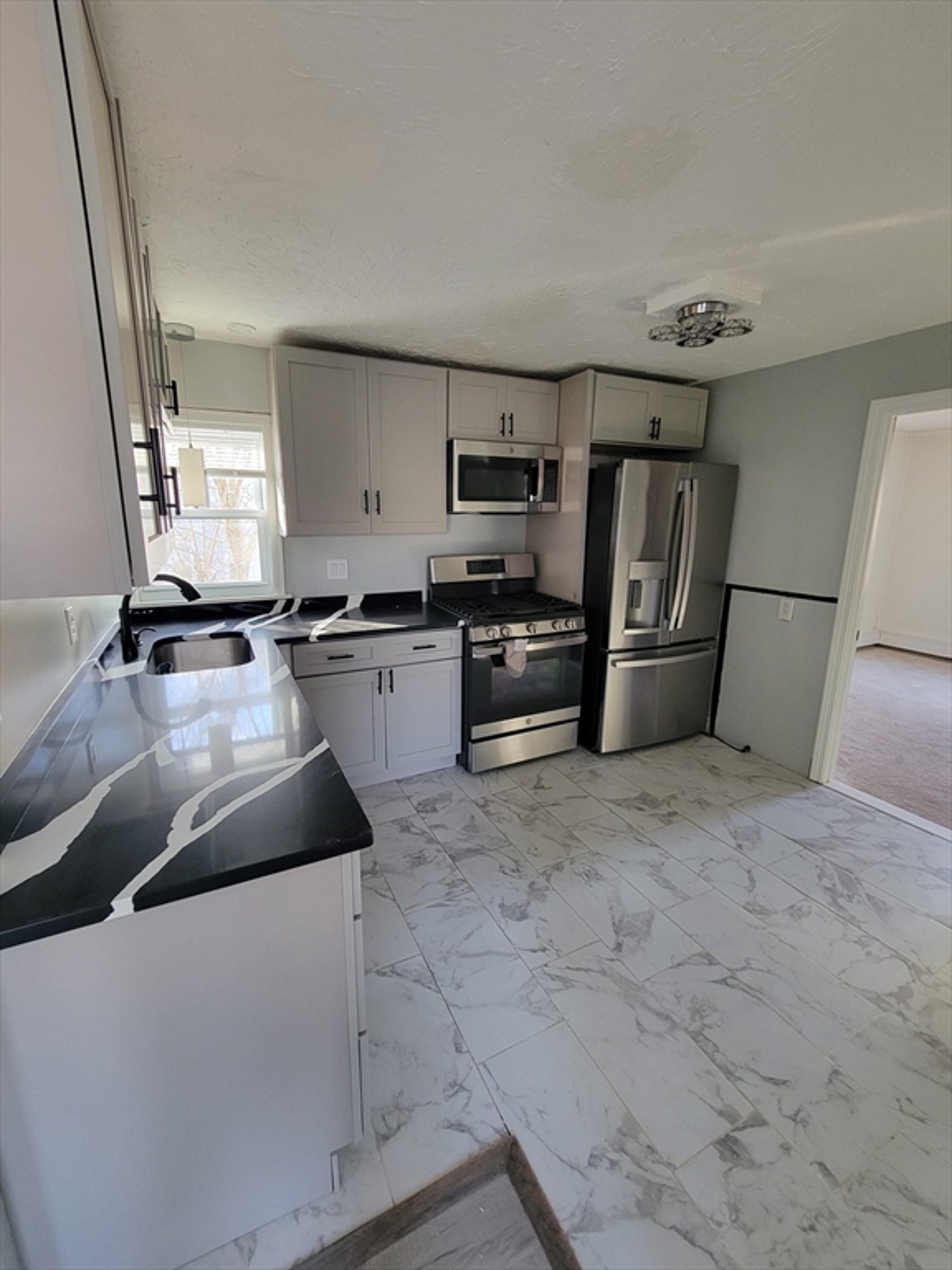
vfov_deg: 106.2
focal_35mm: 13
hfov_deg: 89.9
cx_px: 476
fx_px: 477
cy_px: 635
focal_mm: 2.2
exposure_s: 1/60
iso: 400
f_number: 2.2
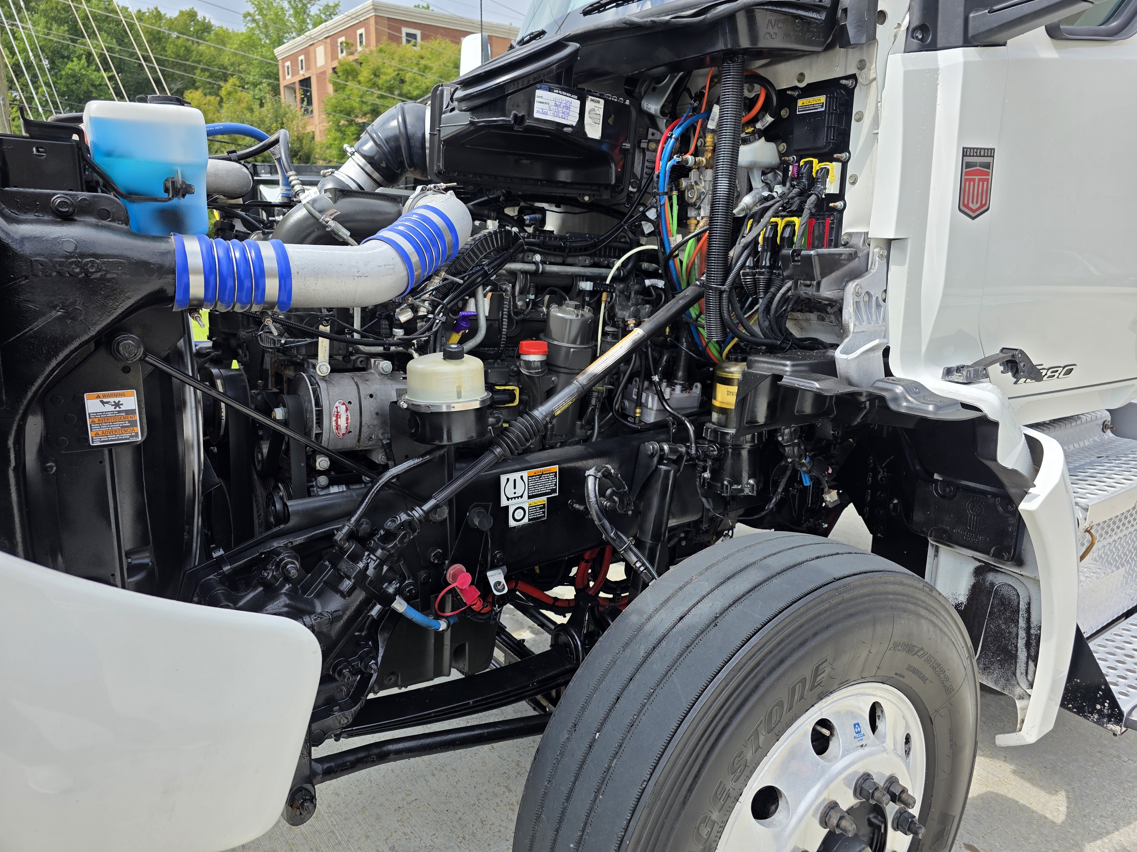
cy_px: 426
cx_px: 568
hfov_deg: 73.9
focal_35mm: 23
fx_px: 755
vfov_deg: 58.9
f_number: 1.7
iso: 80
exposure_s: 1/3160
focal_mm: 6.3
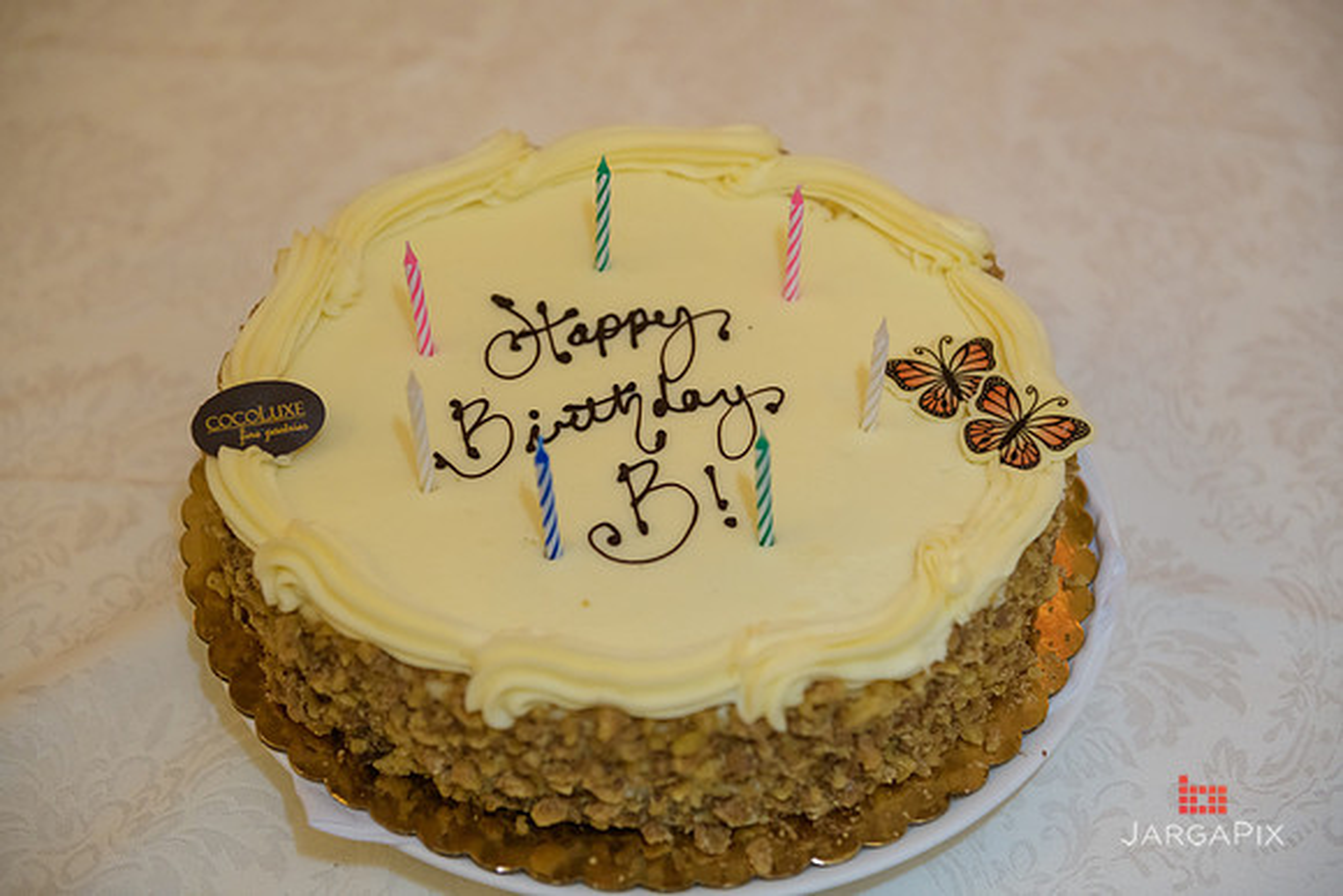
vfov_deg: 24.2
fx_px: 2090
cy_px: 448
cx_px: 672
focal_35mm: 56
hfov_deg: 35.6
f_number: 3.2
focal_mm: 56
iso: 1600
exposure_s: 1/125
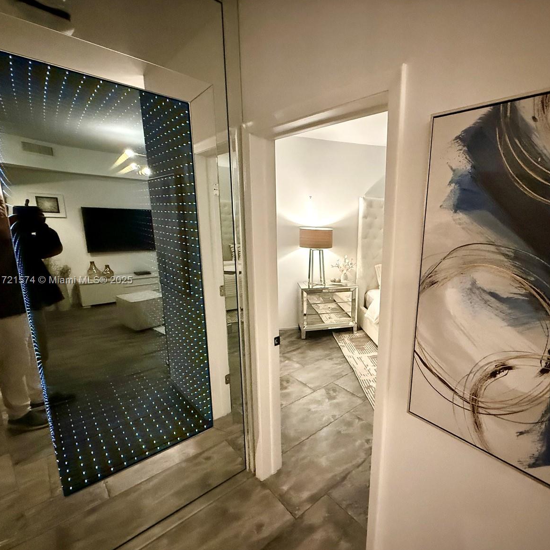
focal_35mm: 17
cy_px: 281
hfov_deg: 81.6
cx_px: 359
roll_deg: -1.9
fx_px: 306
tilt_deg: -10.5
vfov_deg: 84.0
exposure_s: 1/60
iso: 1000
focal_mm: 2.22
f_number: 2.2
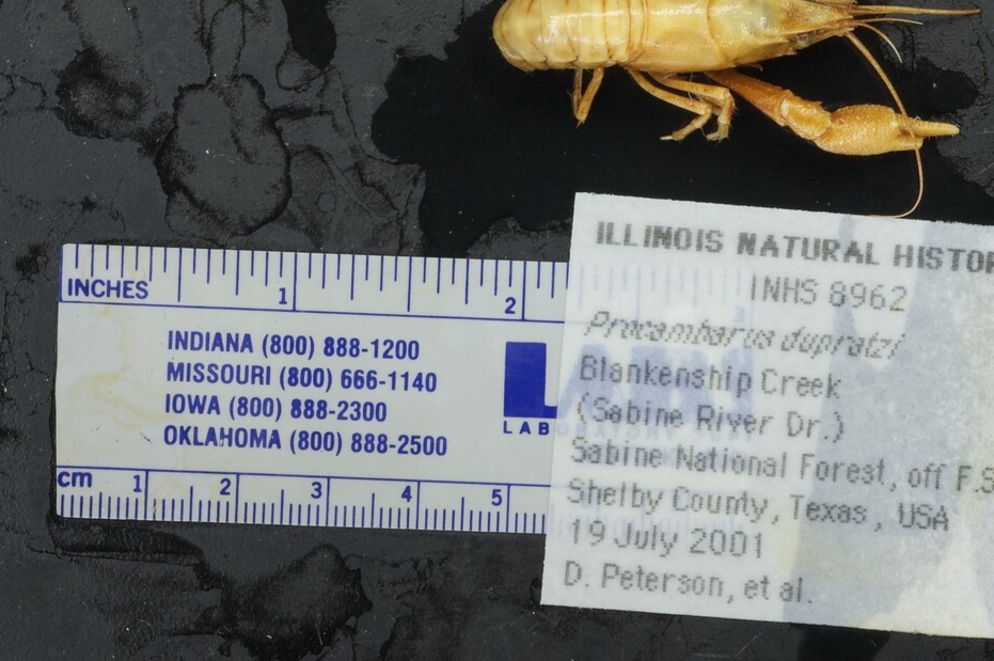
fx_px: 3200
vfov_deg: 11.8
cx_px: 627
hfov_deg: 17.6
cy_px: 267
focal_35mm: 116
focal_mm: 60
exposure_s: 1/1.3
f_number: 36
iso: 500
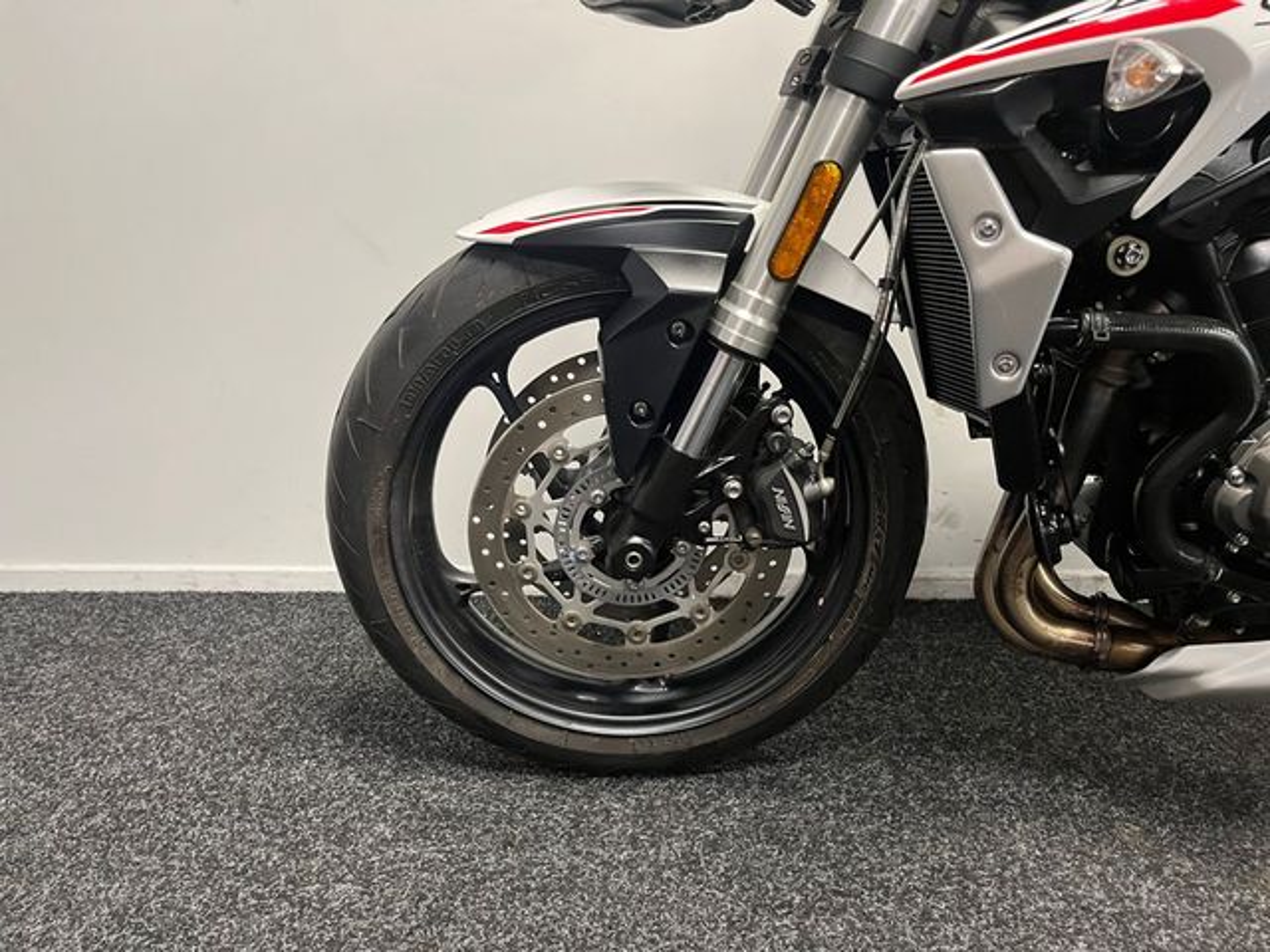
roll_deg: +0.2
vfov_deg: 53.1
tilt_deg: -14.0
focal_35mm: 26
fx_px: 954
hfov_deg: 67.3
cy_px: 476
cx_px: 635
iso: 250
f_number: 1.6
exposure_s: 1/50
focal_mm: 5.1
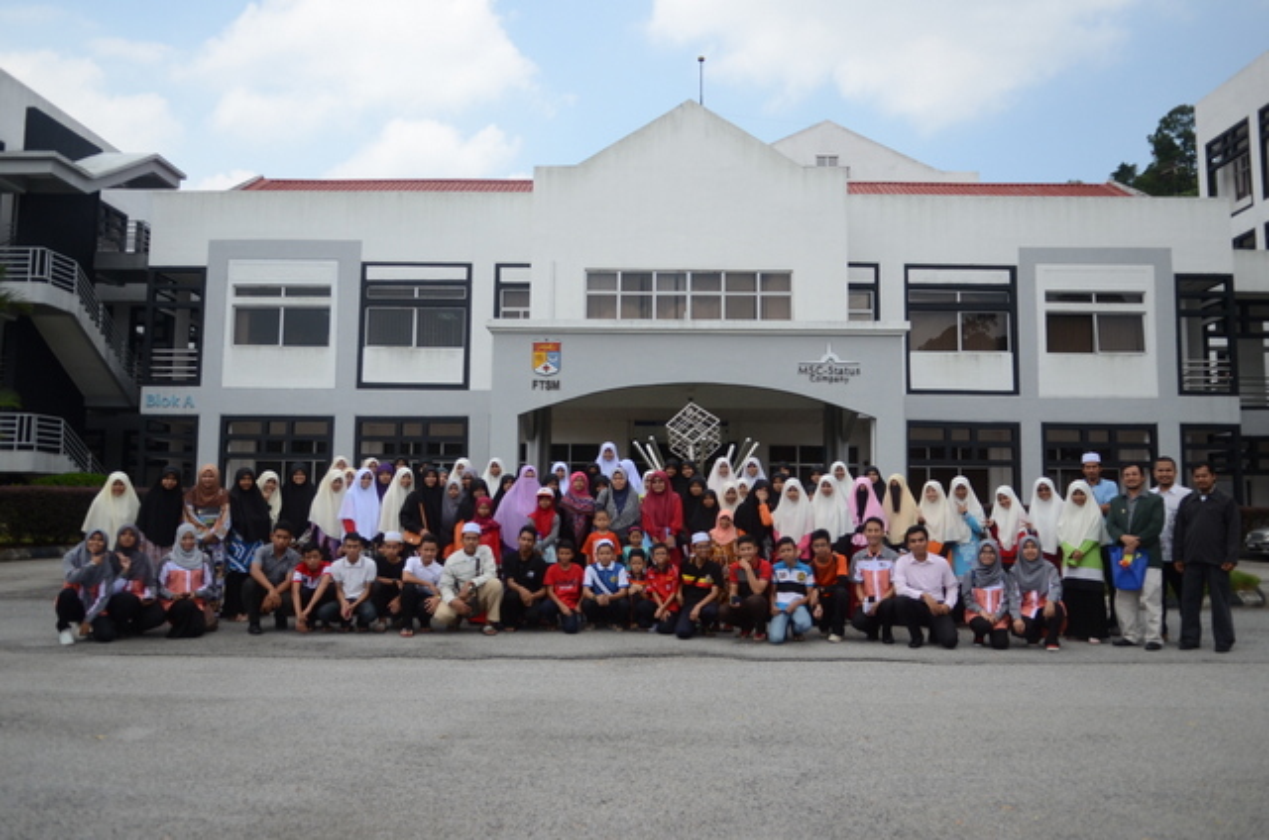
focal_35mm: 28
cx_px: 634
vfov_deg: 45.5
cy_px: 420
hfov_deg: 64.7
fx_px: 1003
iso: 500
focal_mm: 19
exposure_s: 1/8000
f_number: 2.8
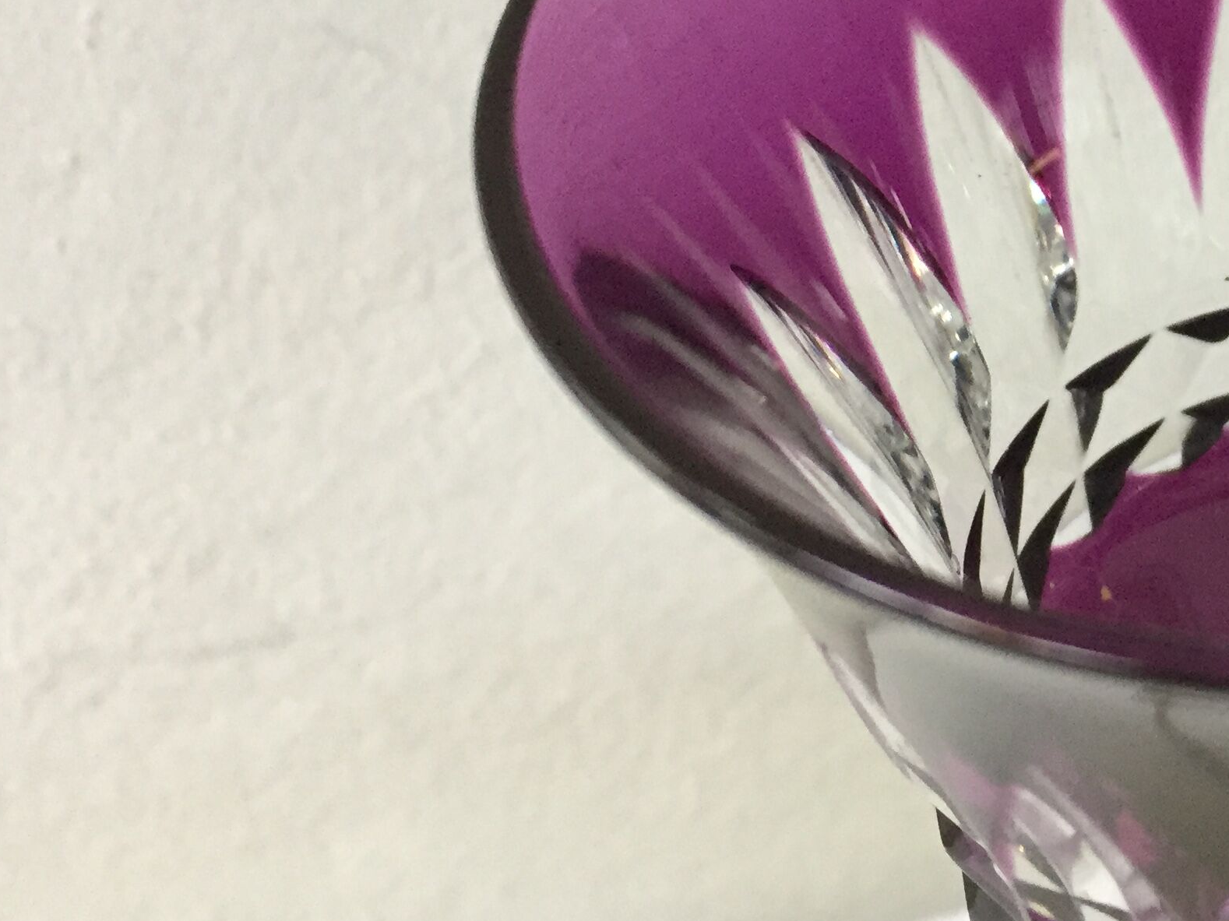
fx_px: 2130
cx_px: 1212
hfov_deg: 30.1
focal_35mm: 60
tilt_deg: -40.0
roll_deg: +3.6
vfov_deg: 23.9
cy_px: 141
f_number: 2.2
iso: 200
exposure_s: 1/33
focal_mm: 4.15
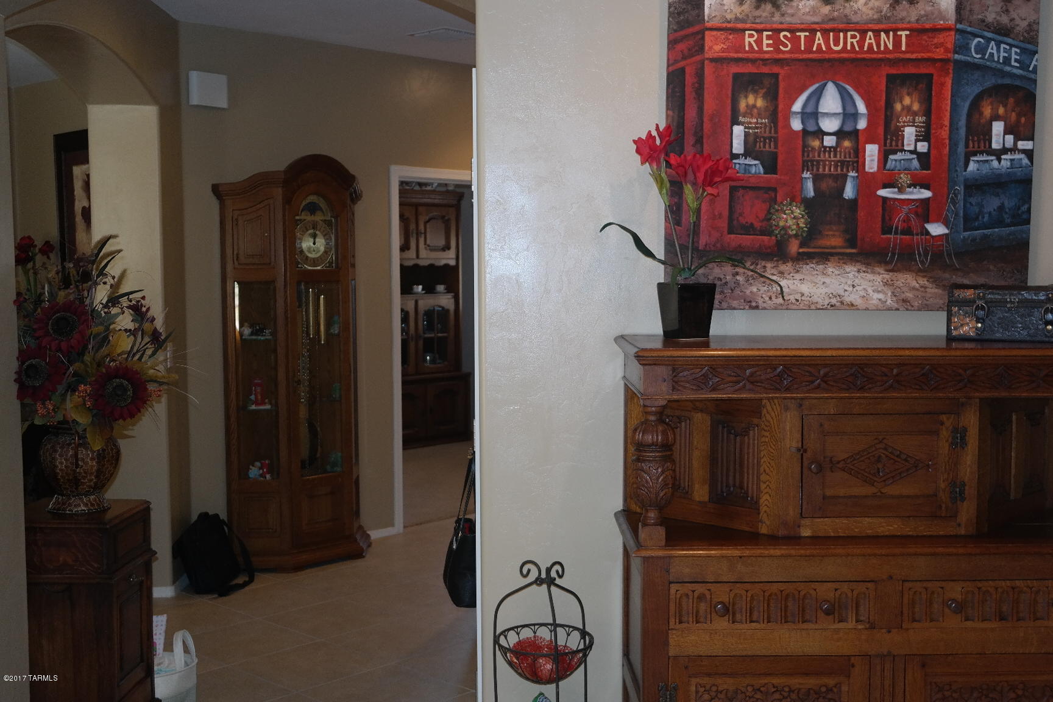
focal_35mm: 43
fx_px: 1258
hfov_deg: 45.4
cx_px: 526
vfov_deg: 31.2
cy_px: 351
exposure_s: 1/50
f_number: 4
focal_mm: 28
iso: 400
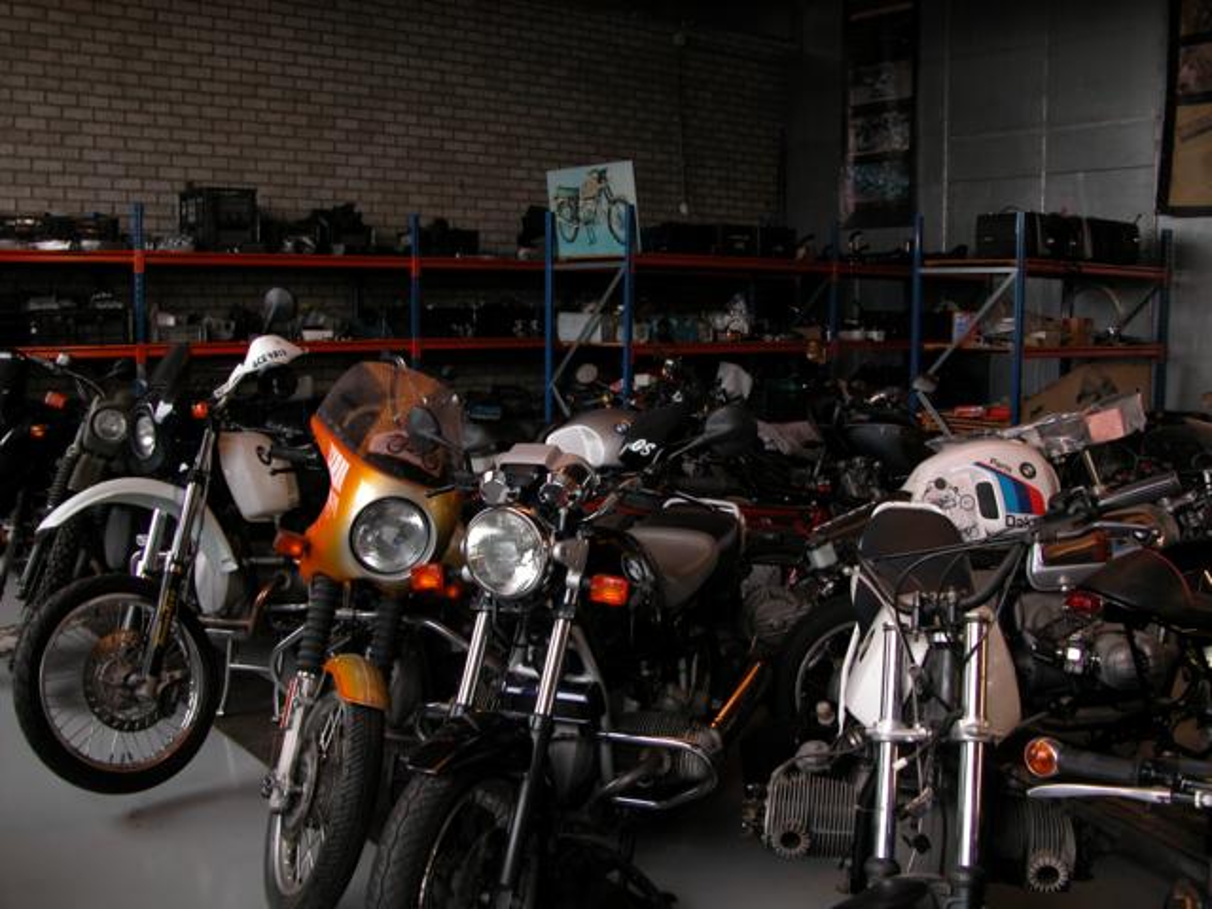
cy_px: 454
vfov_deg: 40.7
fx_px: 1225
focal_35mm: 35
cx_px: 606
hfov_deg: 52.6
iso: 100
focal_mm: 8.9
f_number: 3.2
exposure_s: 1/5.2
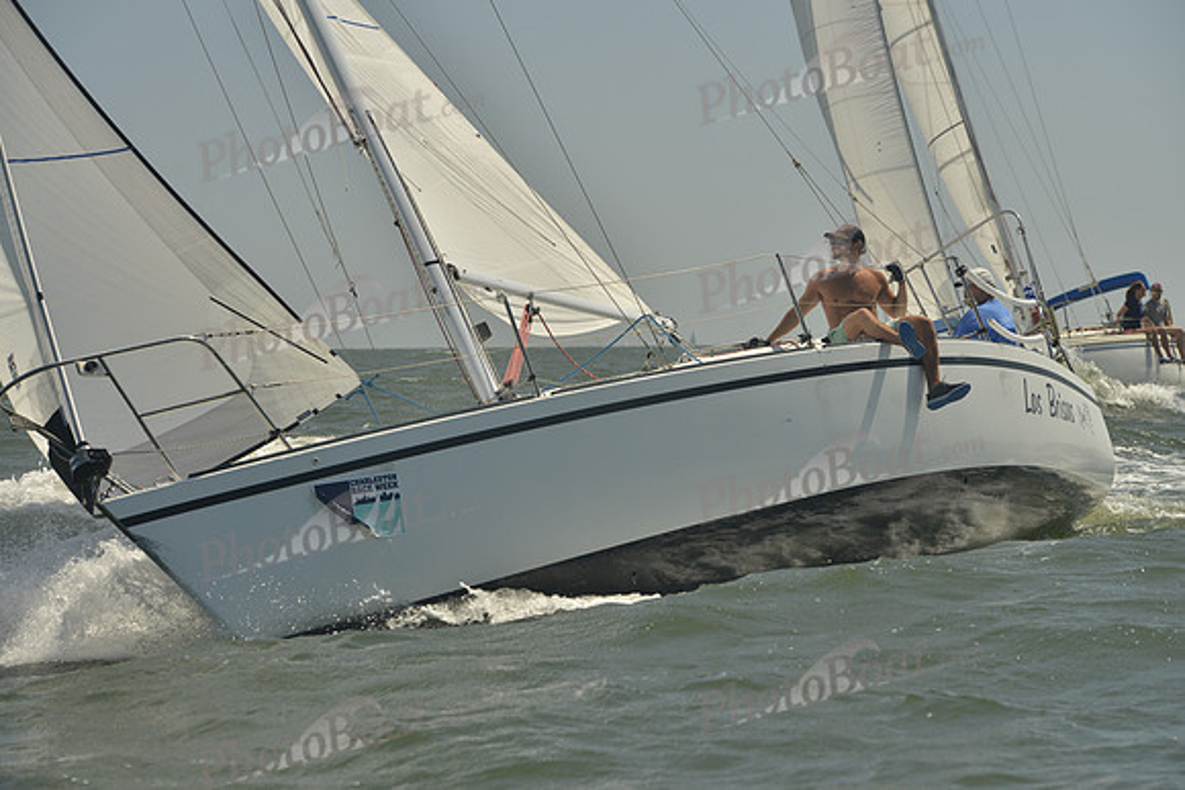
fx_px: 3622
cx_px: 592
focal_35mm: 110
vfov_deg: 12.5
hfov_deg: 18.6
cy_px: 395
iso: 280
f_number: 8
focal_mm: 110
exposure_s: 1/1000
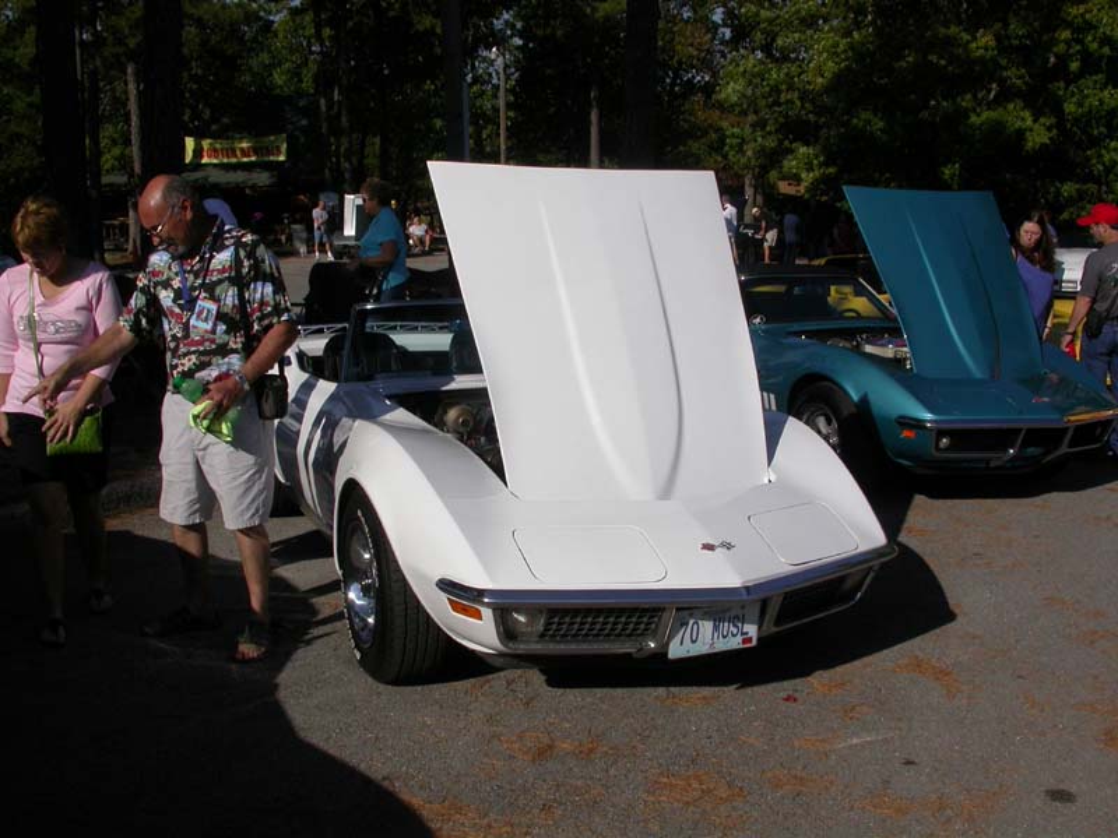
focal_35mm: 38
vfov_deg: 37.7
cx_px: 559
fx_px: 1227
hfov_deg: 49.0
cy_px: 419
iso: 100
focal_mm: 7.85
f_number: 7.5
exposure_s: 1/922
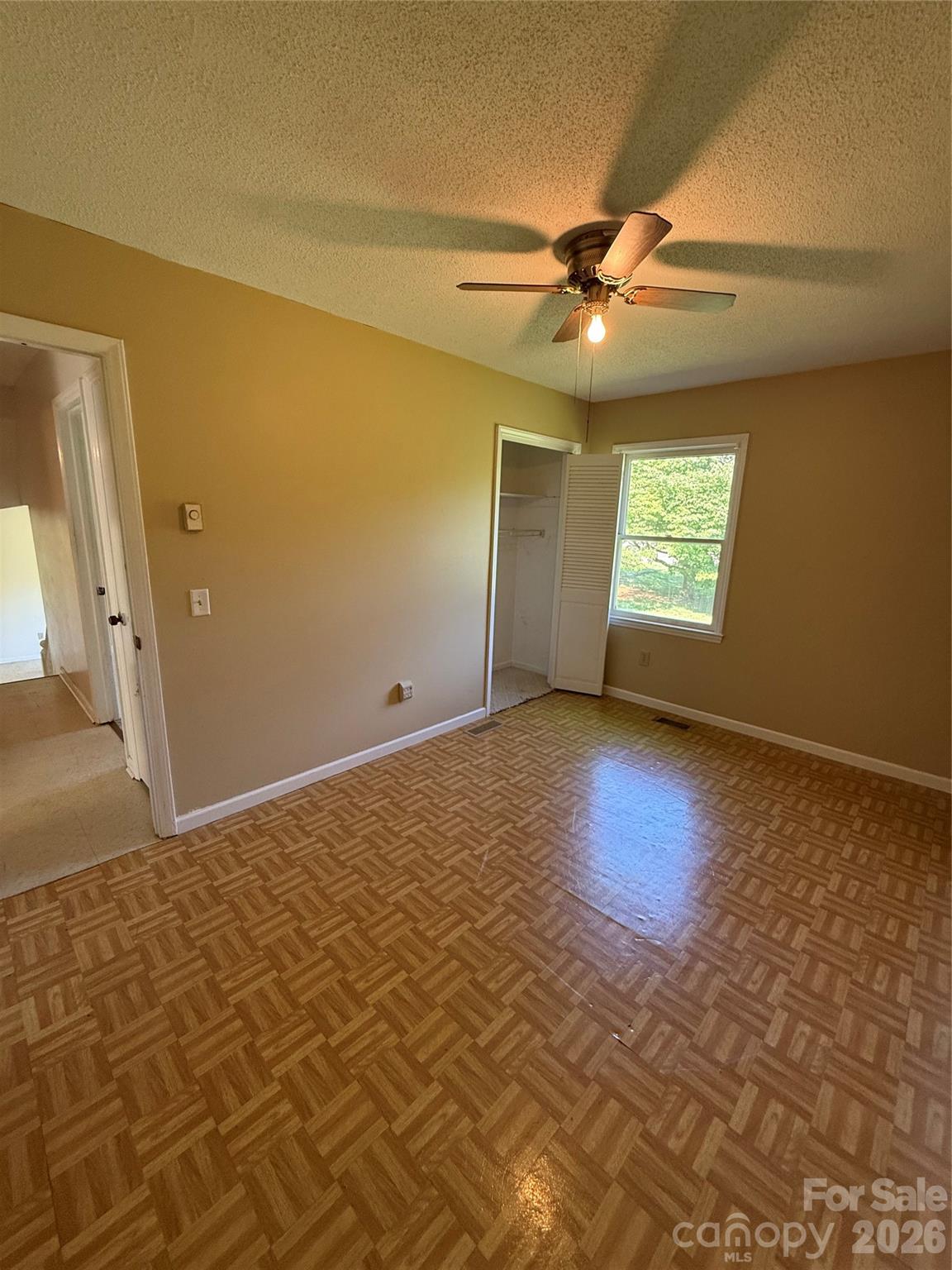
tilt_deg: -11.1
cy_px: 635
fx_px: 513
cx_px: 476
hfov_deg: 85.7
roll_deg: -2.3
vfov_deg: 102.1
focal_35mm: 14
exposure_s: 1/120
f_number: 2.2
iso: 320
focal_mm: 2.22
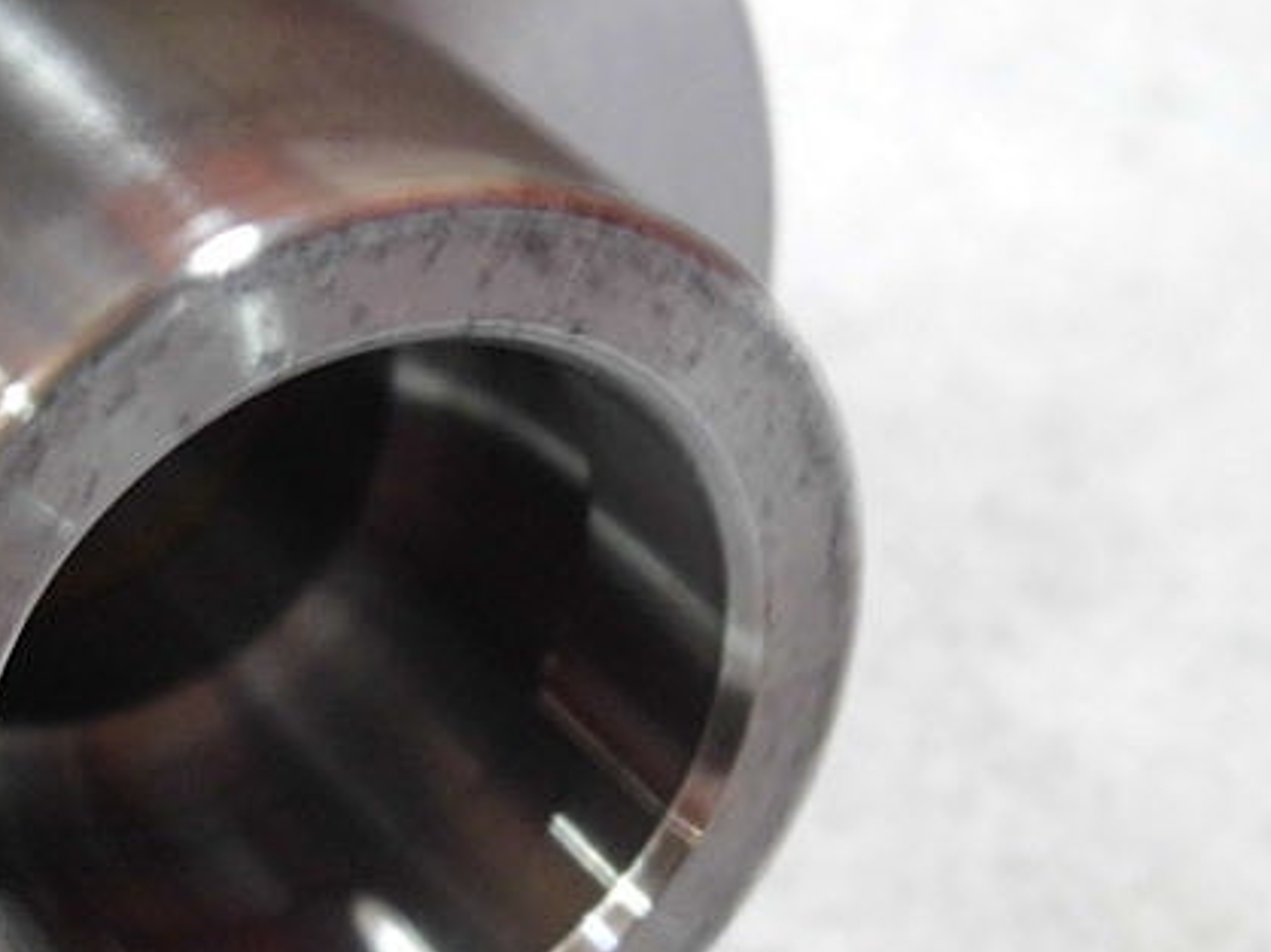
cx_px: 374
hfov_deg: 26.8
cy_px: 599
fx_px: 2642
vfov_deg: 20.4
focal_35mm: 72
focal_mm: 8.3
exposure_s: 1/13
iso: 400
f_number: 3.4
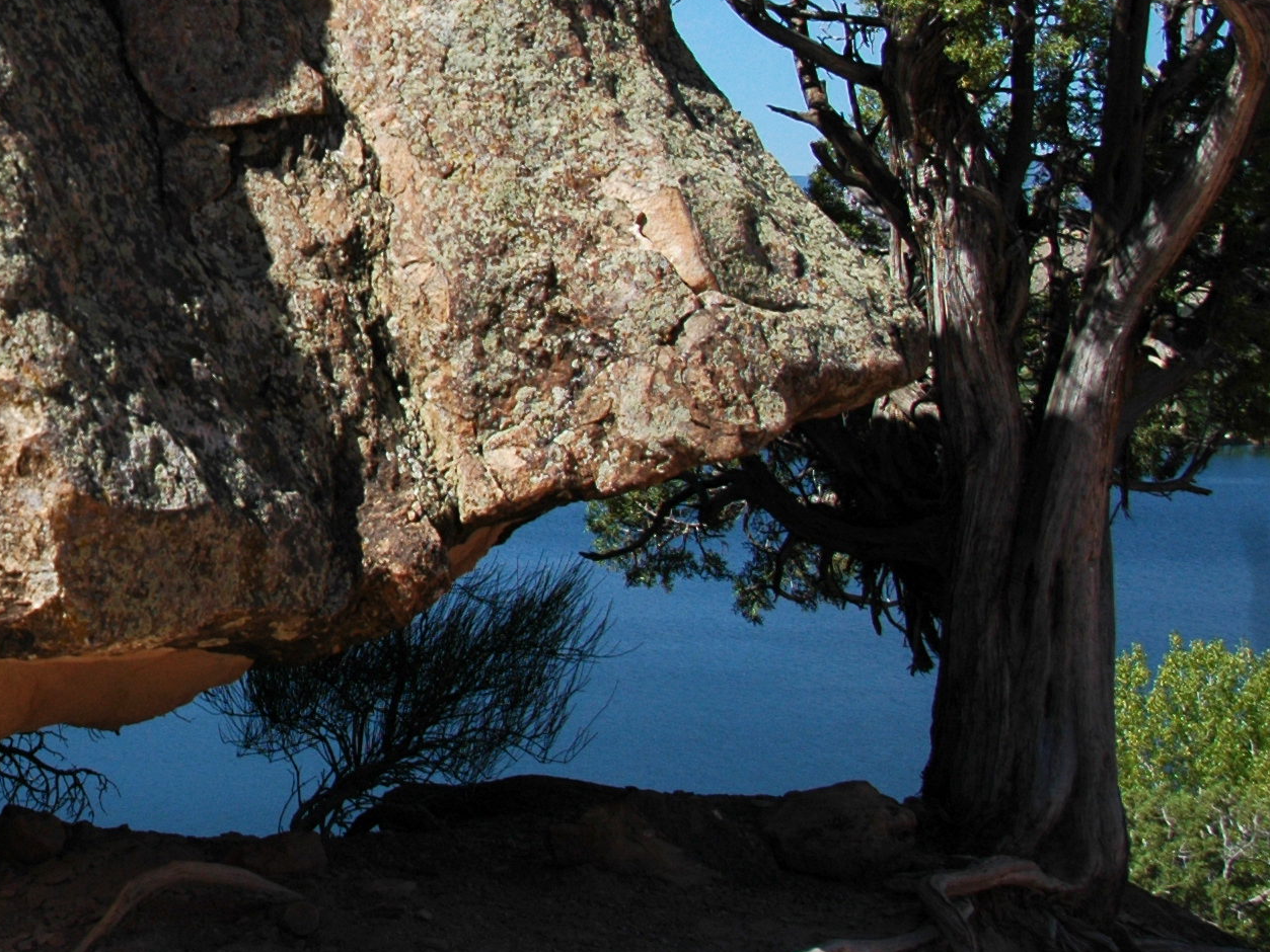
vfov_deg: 17.6
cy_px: 131
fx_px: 3045
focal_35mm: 83
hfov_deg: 22.0
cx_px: -205
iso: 200
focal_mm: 24
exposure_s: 1/200
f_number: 8
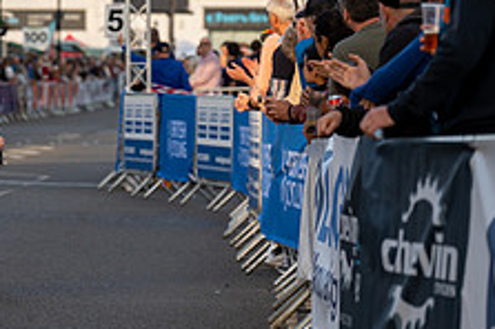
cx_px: -147
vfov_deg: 4.3
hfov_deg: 6.4
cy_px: 61
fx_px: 4366
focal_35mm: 318
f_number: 3.5
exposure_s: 1/800
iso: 320
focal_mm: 122
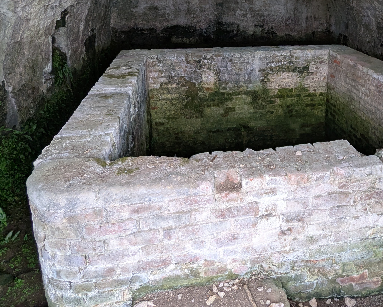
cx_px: 265
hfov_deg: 55.6
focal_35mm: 31
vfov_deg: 45.4
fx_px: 351
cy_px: 74
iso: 77
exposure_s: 1/25
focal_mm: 2.35
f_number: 2.2
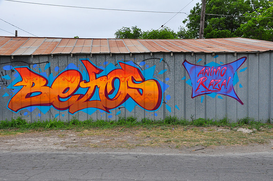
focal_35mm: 48
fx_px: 363
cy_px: 90
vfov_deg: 28.0
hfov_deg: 41.2
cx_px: 136
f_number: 16
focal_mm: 32
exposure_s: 1/125
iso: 800
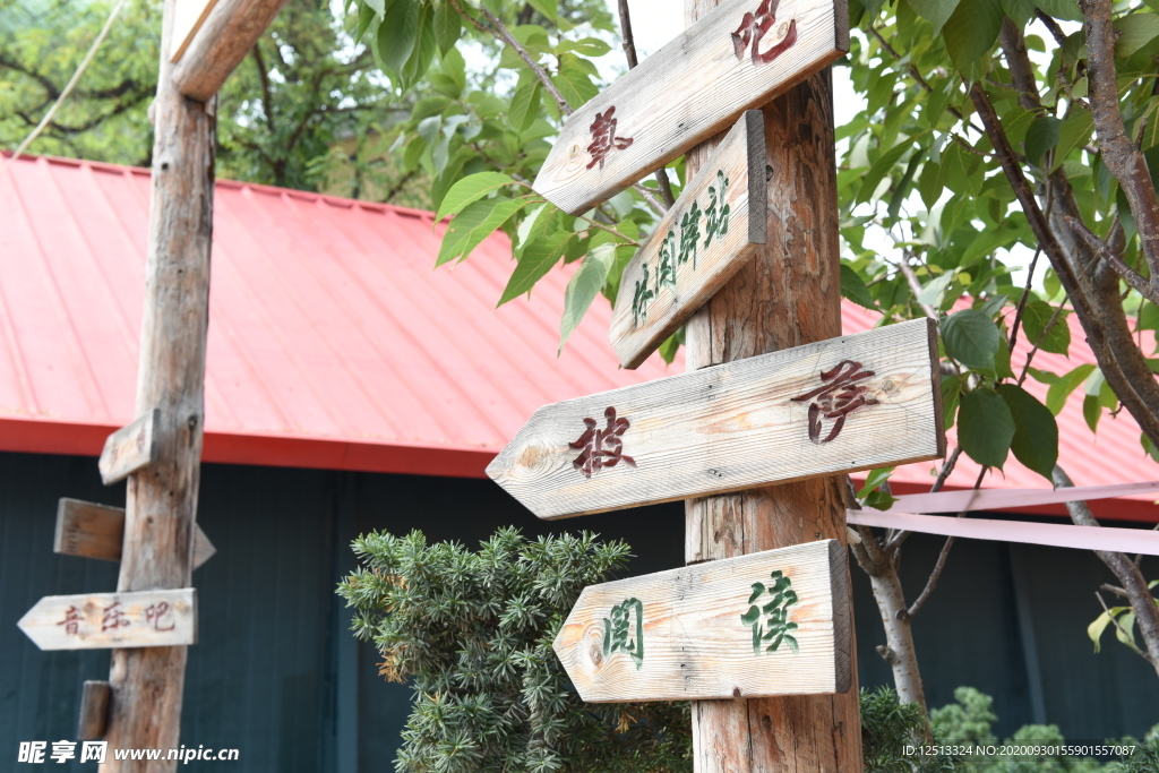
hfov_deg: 41.1
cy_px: 386
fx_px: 1545
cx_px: 580
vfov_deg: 28.1
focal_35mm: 48
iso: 400
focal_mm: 48
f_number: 9
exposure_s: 1/200
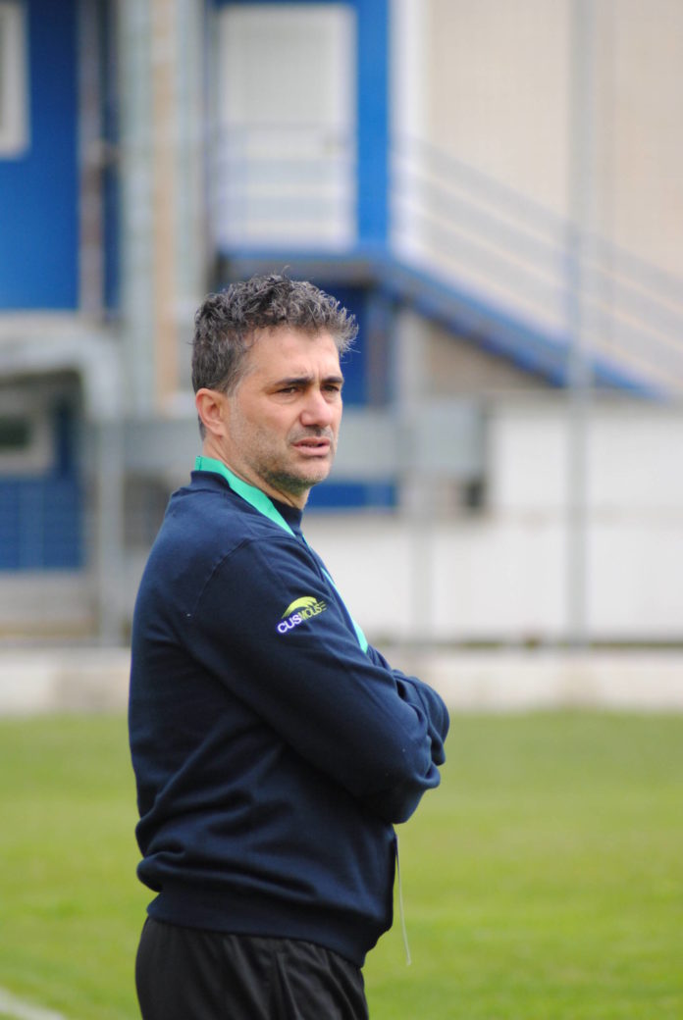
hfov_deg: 4.6
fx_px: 8514
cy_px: 510
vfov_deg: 6.9
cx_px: 342
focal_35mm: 300
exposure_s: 1/500
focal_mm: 200
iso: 450
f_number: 4.8
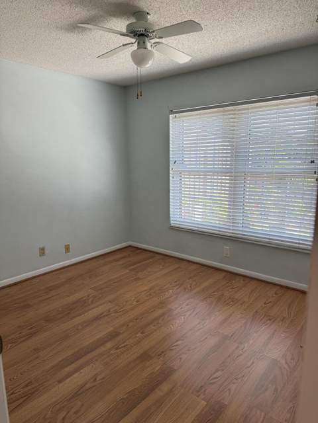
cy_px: 212
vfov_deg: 71.6
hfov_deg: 56.8
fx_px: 294
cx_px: 159
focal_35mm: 24
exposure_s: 1/146
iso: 100
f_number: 1.78
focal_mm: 6.76
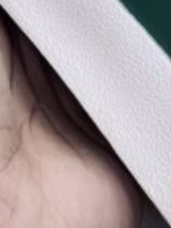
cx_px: 166
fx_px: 2055
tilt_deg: -59.0
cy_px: -20
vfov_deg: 6.3
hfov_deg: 4.8
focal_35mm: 312
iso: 64
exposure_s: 1/100
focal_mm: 6.86
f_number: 1.78
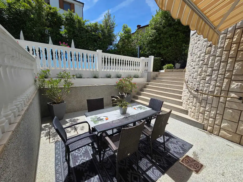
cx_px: 122
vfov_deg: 89.9
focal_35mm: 13
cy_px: 91
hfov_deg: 106.2
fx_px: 91
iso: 50
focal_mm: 2.2
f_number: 2.2
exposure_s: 1/2082
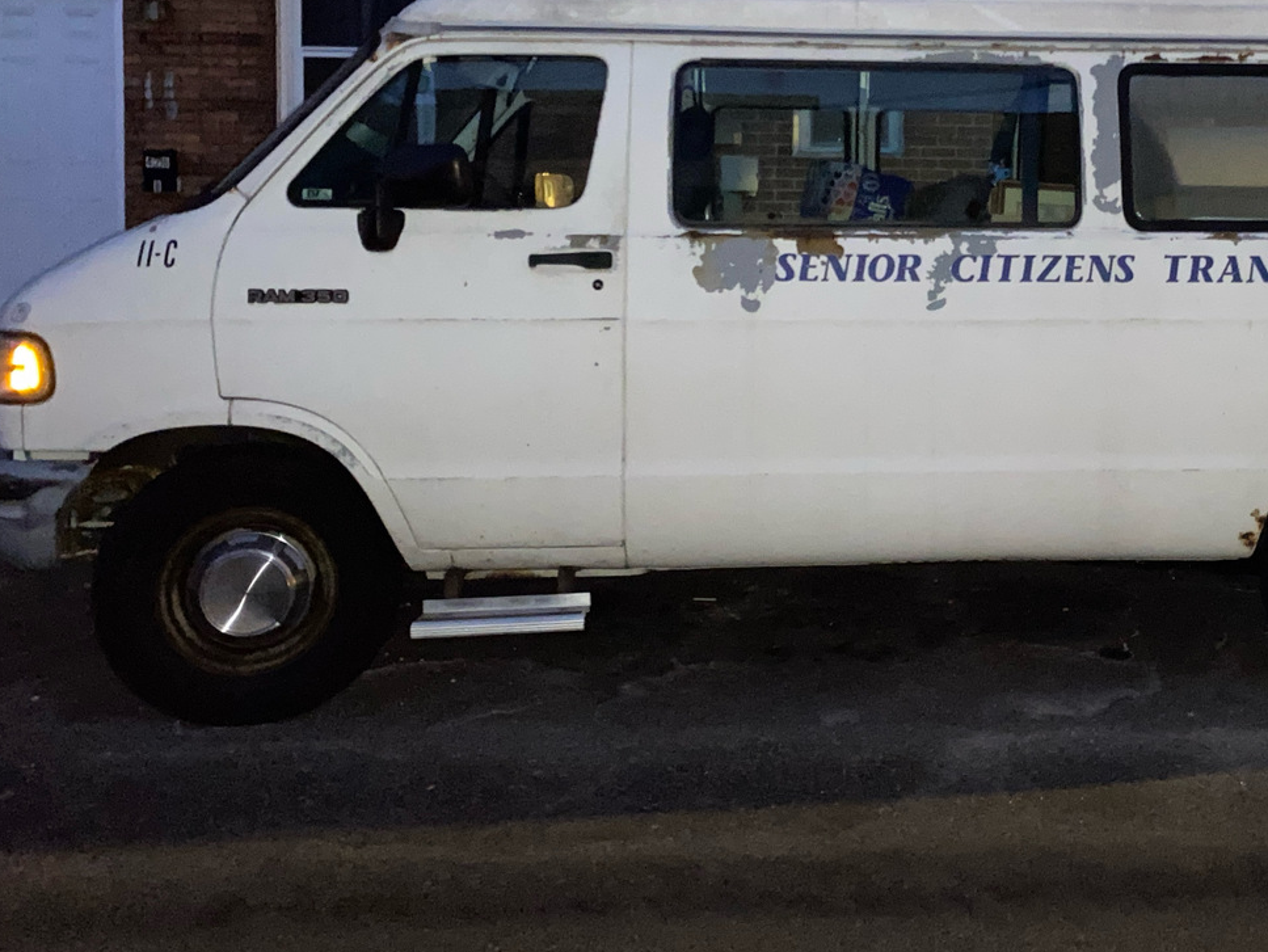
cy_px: 257
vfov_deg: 33.1
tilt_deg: -4.4
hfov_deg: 42.3
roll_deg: -0.5
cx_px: 968
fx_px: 1576
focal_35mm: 43
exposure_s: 1/4
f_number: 1.8
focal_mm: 4.25
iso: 500
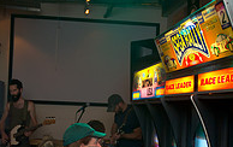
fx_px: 503
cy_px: 118
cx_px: 115
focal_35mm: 79
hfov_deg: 26.1
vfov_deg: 16.5
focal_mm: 26
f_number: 3.2
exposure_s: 1/125
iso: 1600
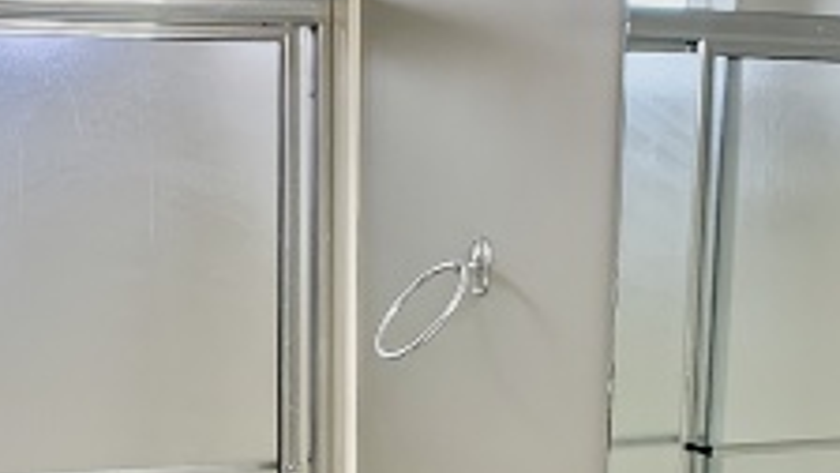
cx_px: 210
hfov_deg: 25.9
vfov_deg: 14.4
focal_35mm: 81
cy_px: 586
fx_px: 1804
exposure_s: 1/60
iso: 64
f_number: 1.8
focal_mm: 4.25
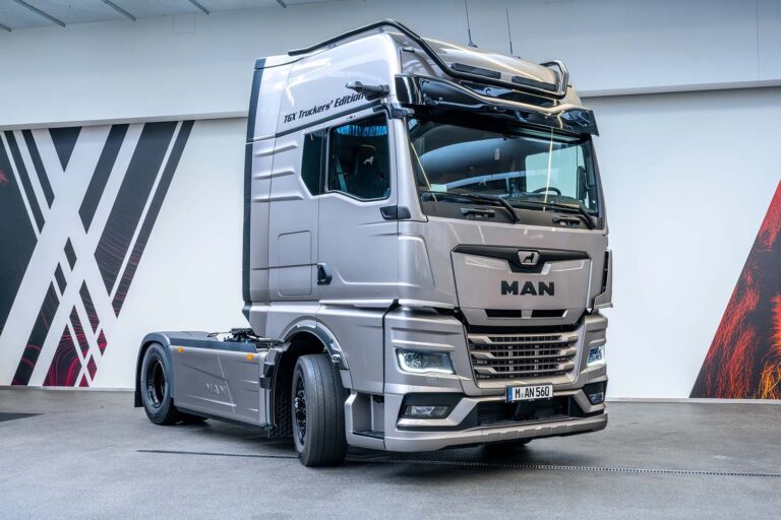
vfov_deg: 34.2
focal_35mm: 39
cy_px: 260
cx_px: 390
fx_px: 846
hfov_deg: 49.6
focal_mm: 39
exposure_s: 1/2
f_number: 11
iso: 200
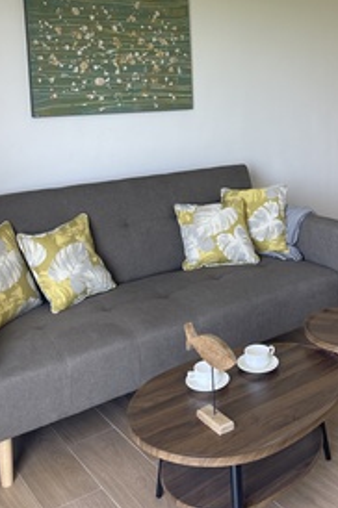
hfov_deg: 34.8
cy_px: 145
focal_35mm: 38
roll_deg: +2.9
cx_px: 212
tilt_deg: -4.6
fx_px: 536
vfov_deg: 49.3
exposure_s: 1/121
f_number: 1.6
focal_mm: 5.1
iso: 50
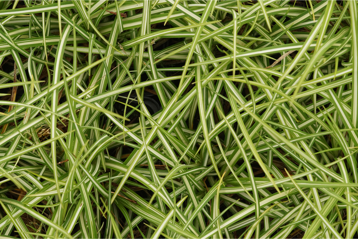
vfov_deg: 9.1
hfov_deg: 13.7
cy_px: 120
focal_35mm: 150
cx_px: 179
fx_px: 1492
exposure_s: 1/160
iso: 1000
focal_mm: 100
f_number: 8
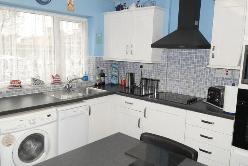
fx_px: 207
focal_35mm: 30
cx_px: 124
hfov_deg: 61.9
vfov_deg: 43.6
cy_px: 83
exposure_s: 1/40
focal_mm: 20
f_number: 3.5
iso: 200
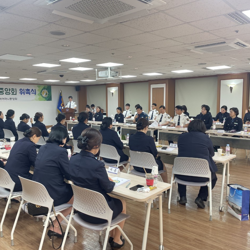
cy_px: 126
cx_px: 107
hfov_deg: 52.3
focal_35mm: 31
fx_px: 253
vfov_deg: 52.5
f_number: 1.6
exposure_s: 1/60
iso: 64
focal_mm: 4.2
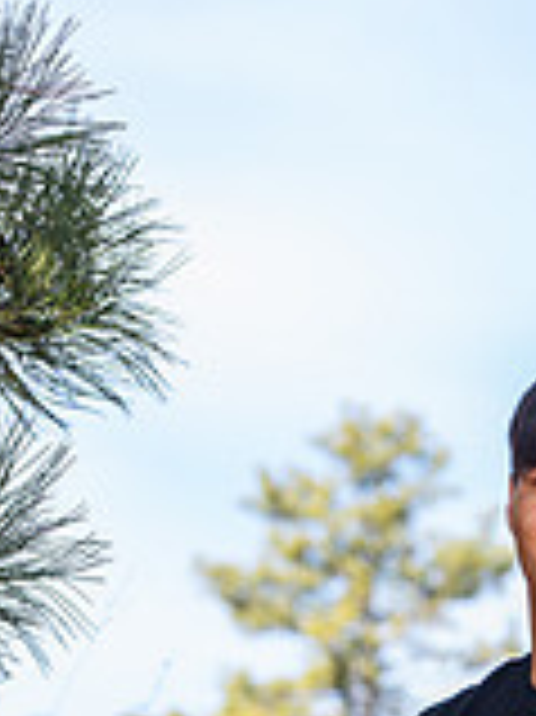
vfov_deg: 8.5
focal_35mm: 231
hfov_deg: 6.4
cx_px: 572
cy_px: 941
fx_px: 4776
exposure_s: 1/125
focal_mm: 85
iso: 31
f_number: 4
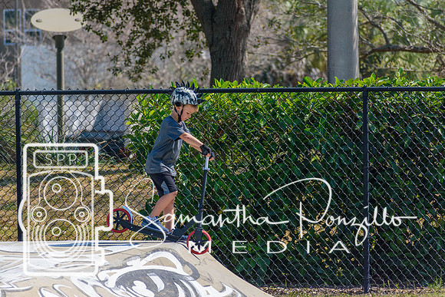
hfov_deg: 7.0
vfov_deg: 4.7
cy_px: 148
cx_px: 222
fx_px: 3651
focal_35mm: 295
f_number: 5.6
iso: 250
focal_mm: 195
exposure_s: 1/2000
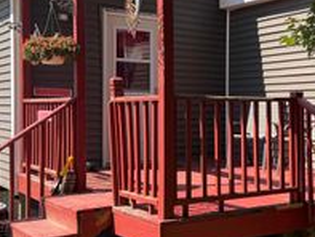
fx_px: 555
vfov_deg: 24.0
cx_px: 259
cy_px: 98
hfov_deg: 30.8
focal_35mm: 61
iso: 80
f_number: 1.78
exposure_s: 1/1727
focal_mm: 6.76
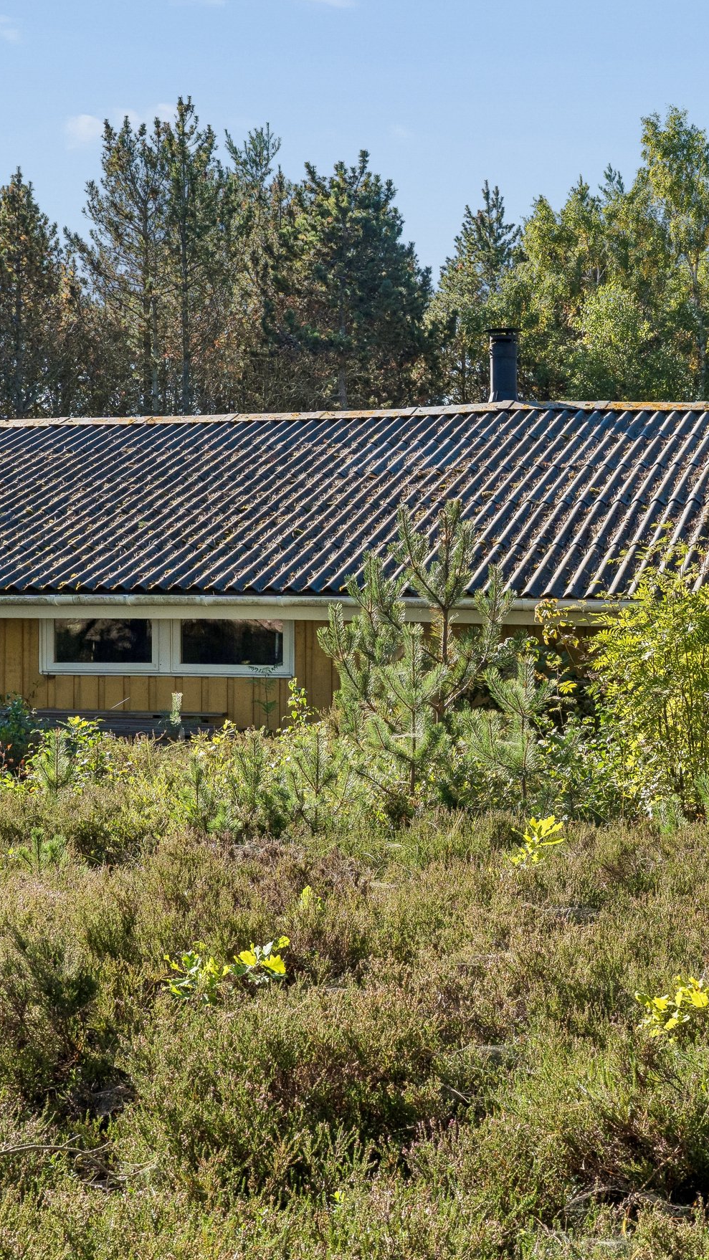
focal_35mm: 59
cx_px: 380
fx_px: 1972
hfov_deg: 20.4
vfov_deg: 35.4
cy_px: 612
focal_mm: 33
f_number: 9
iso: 320
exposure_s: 1/400
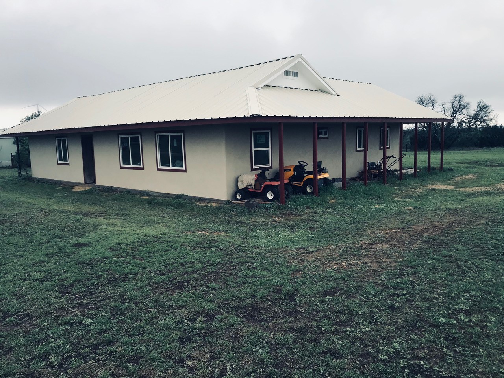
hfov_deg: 63.4
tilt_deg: -5.8
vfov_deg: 49.7
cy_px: 189
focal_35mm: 28
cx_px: 252
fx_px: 408
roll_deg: +1.4
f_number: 1.8
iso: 20
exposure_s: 1/187
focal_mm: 3.99
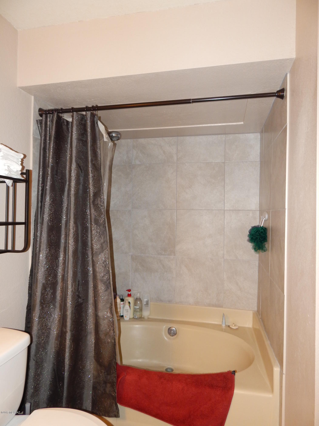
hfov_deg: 58.9
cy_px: 213
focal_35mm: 23
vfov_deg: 73.9
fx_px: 283
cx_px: 160
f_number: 3
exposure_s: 1/30
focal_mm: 4
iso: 200
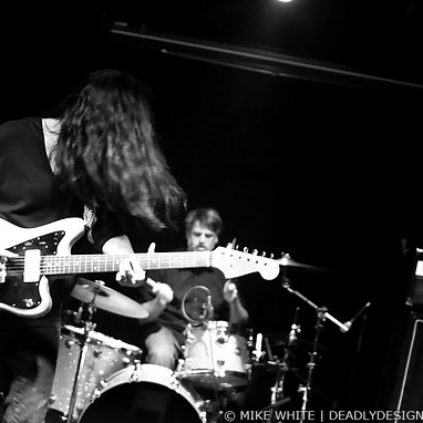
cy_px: 212
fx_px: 802
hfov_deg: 29.4
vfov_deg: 29.6
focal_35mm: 58
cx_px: 148
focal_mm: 30
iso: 1000
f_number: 1.8
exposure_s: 1/60
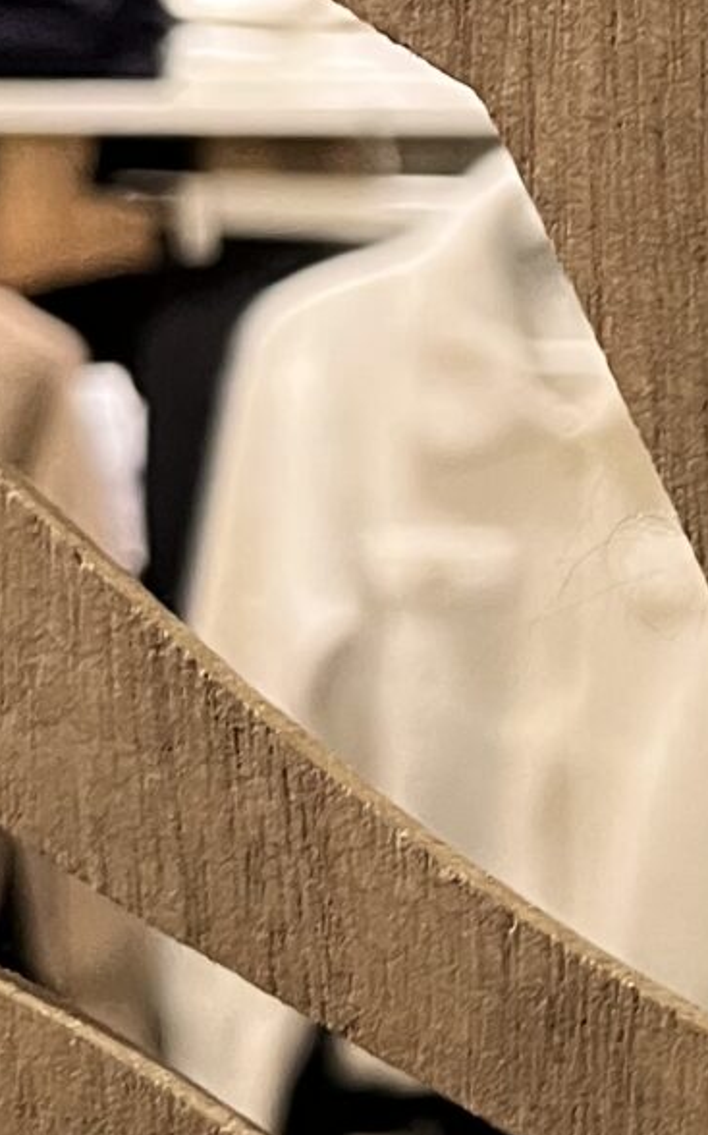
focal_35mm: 120
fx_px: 3708
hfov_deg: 9.5
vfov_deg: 17.4
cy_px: 394
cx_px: 1810
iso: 250
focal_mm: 5.1
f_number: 1.6
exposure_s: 1/50
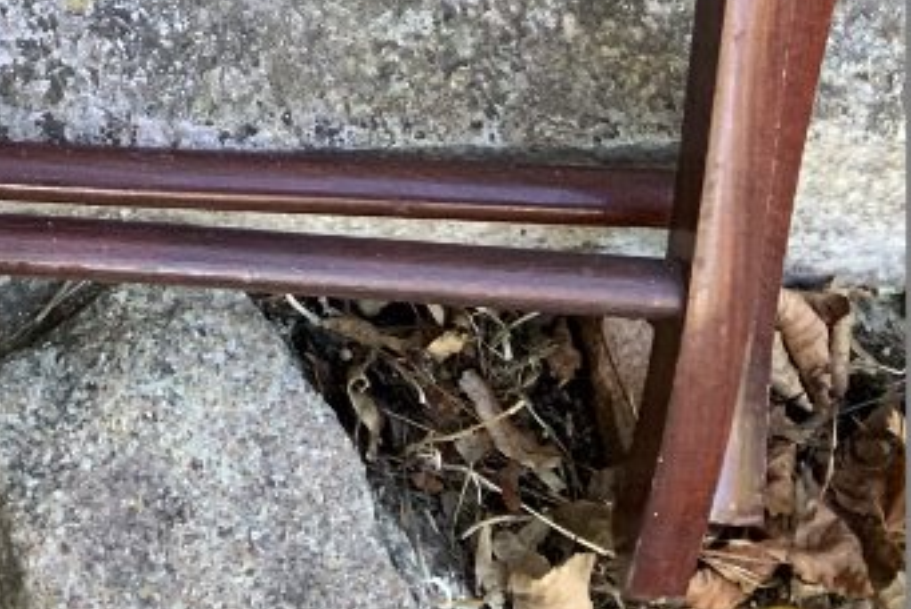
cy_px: -833
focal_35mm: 106
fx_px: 2685
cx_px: -67
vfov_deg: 11.0
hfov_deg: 18.6
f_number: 1.8
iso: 40
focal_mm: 3
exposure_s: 1/60
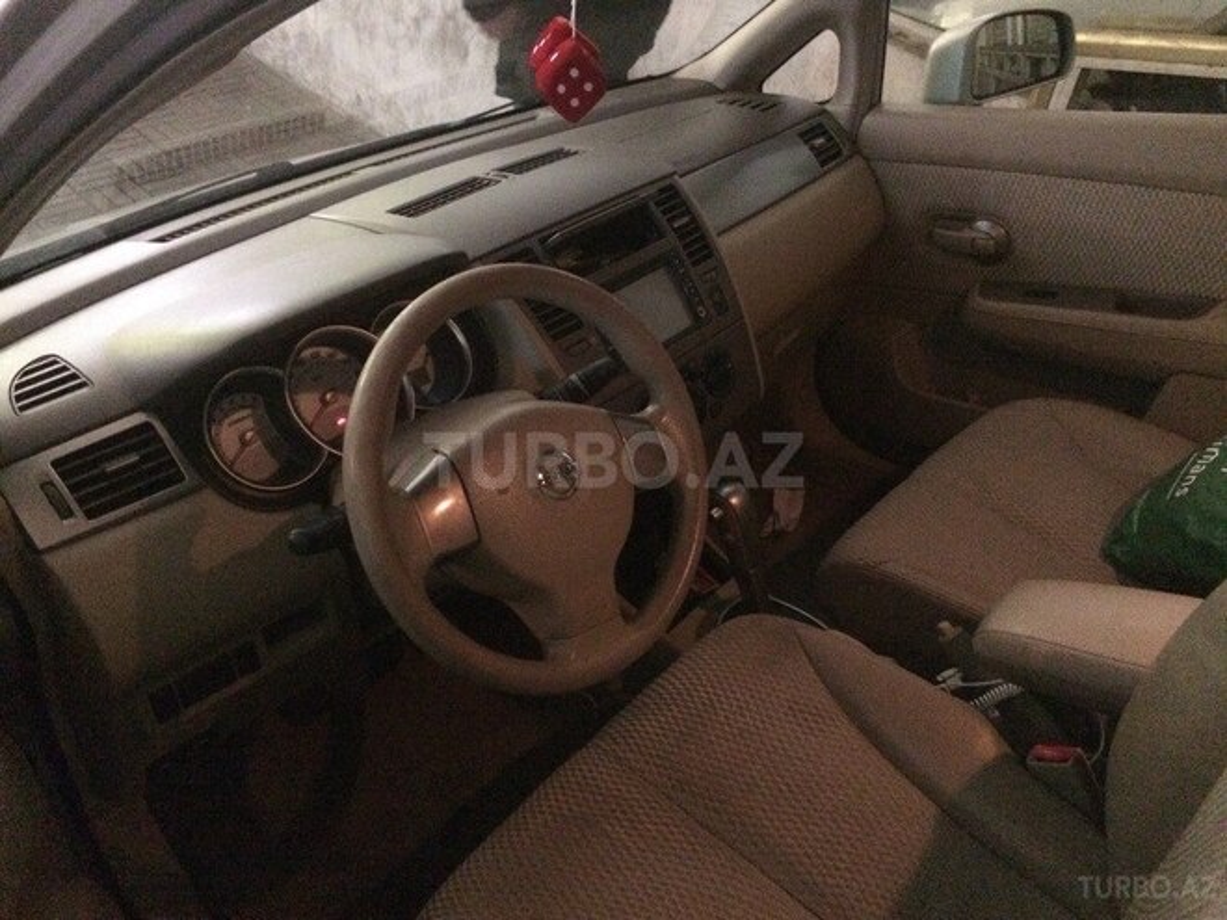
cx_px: 614
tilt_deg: -41.2
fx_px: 1028
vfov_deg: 48.2
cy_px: 460
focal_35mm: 29
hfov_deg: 61.7
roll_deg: -7.0
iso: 1000
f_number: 2.2
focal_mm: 4.15
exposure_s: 1/17
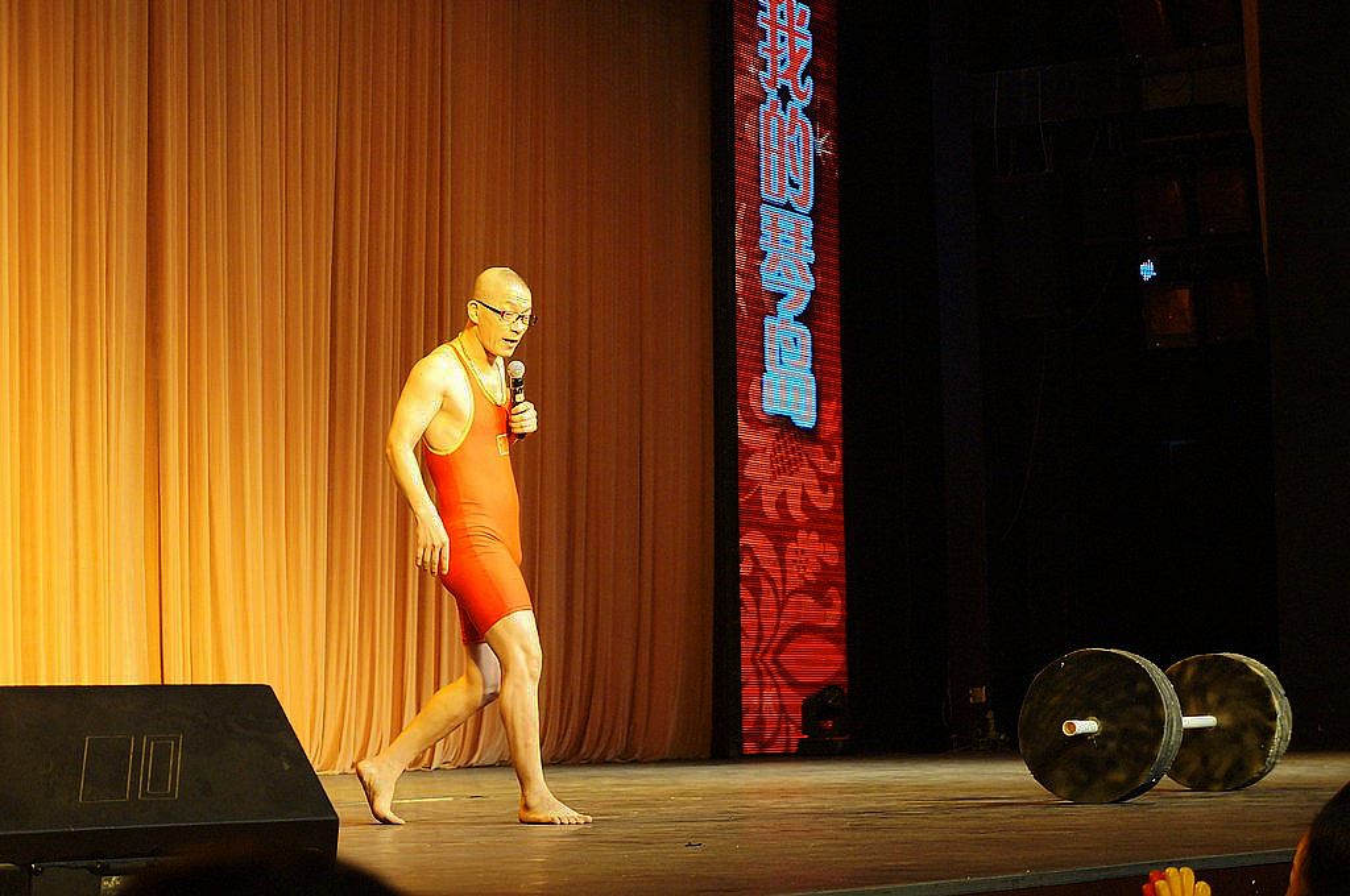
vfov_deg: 17.8
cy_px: 448
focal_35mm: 76
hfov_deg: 26.5
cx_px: 675
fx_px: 2865
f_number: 5
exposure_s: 1/320
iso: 3200
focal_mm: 51
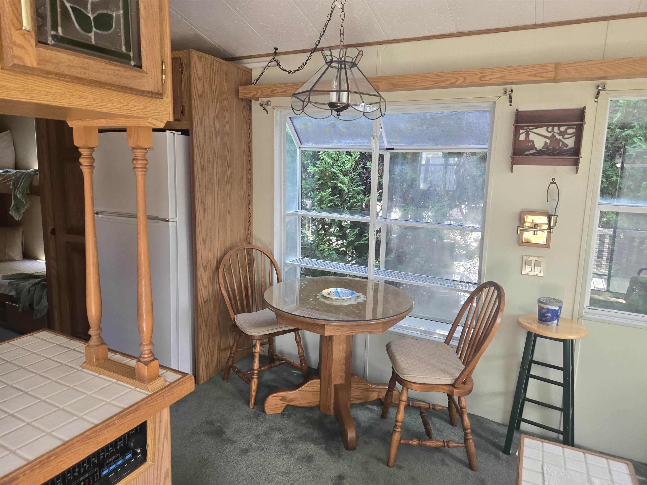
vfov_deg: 58.9
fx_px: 430
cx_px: 324
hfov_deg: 73.9
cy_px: 242
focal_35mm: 23
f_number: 1.8
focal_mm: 5.4
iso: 125
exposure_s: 1/180
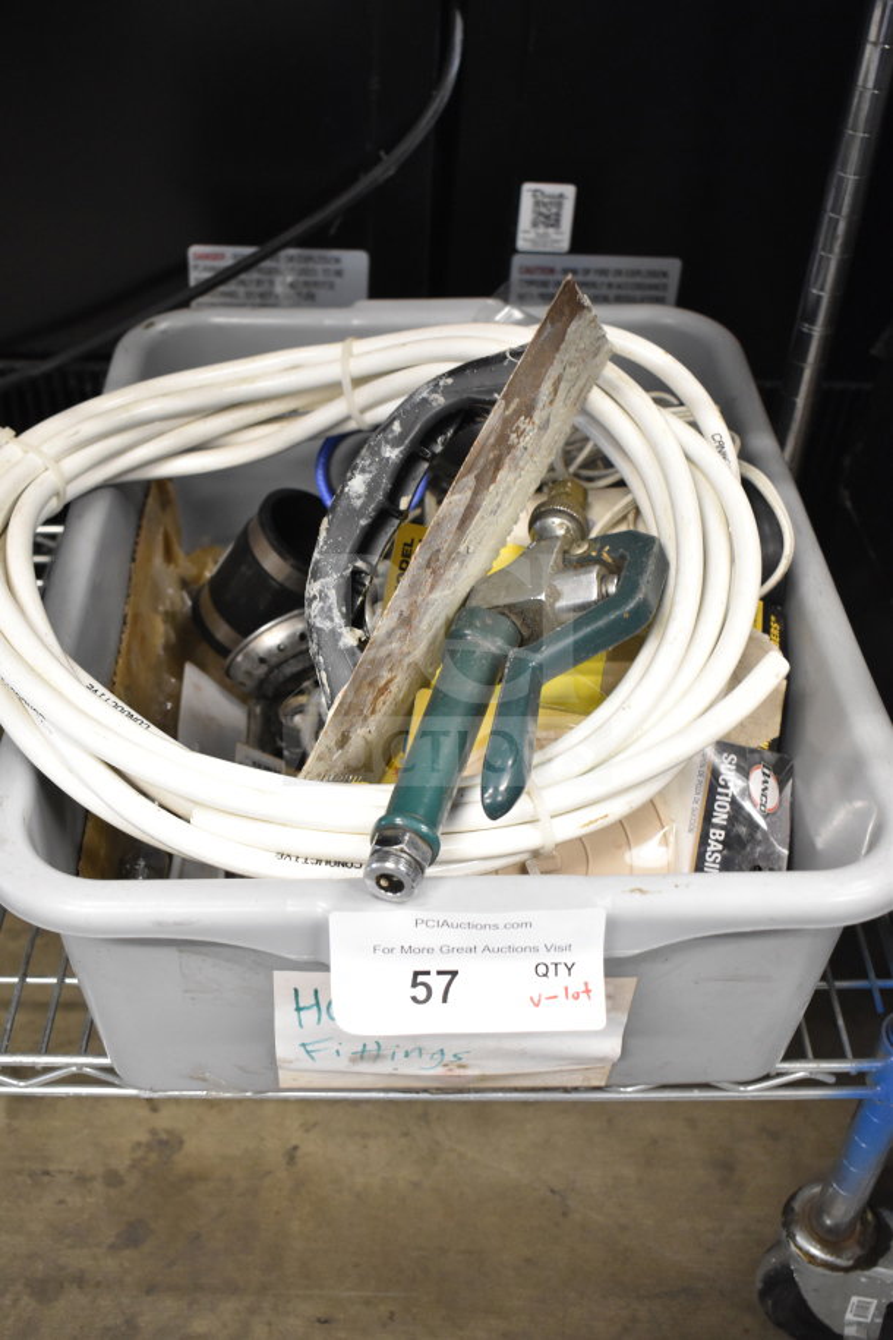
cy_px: 670
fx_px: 1395
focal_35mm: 38
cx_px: 446
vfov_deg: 51.3
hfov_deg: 35.5
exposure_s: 1/40
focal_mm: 25
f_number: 4
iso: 1800
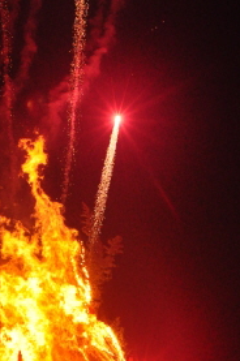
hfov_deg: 11.3
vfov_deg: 16.9
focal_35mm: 121
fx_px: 1214
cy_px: 108
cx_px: 76
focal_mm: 35
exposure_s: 1/250
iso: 1600
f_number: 7.1
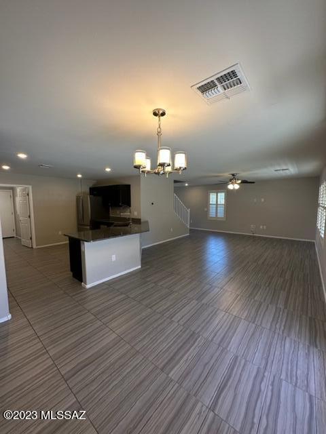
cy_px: 217
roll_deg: +0.1
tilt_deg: -5.2
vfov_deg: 102.1
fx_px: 176
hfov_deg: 85.7
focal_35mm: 14
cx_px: 163
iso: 100
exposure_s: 1/120
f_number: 2.2
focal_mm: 2.22
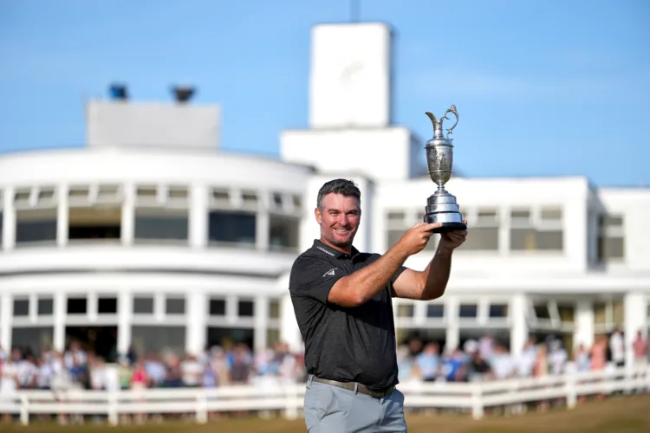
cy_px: 216
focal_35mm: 116
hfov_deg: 17.6
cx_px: 325
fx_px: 2094
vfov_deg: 11.8
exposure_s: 1/5000
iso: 125
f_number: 2
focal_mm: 116
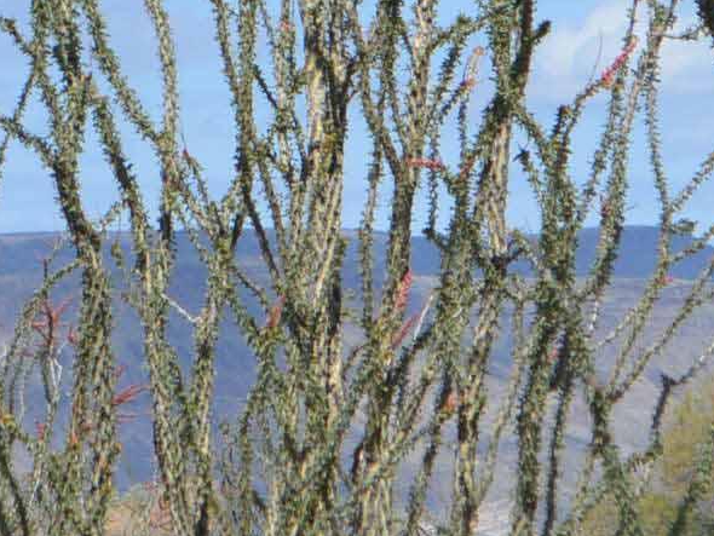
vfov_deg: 3.7
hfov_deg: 4.9
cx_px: 392
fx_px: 8304
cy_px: 259
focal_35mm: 402
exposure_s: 1/1600
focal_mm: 55
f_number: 7.1
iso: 400
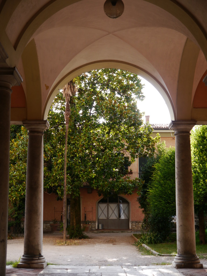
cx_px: 104
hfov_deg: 28.0
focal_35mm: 52
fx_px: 415
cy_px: 138
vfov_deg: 36.8
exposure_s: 1/80
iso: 160
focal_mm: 26
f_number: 4.7
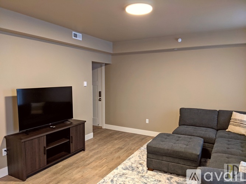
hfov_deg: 65.3
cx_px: 123
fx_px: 192
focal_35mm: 27
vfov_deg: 51.3
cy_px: 92
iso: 249
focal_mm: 4.38
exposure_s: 1/24
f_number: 1.73
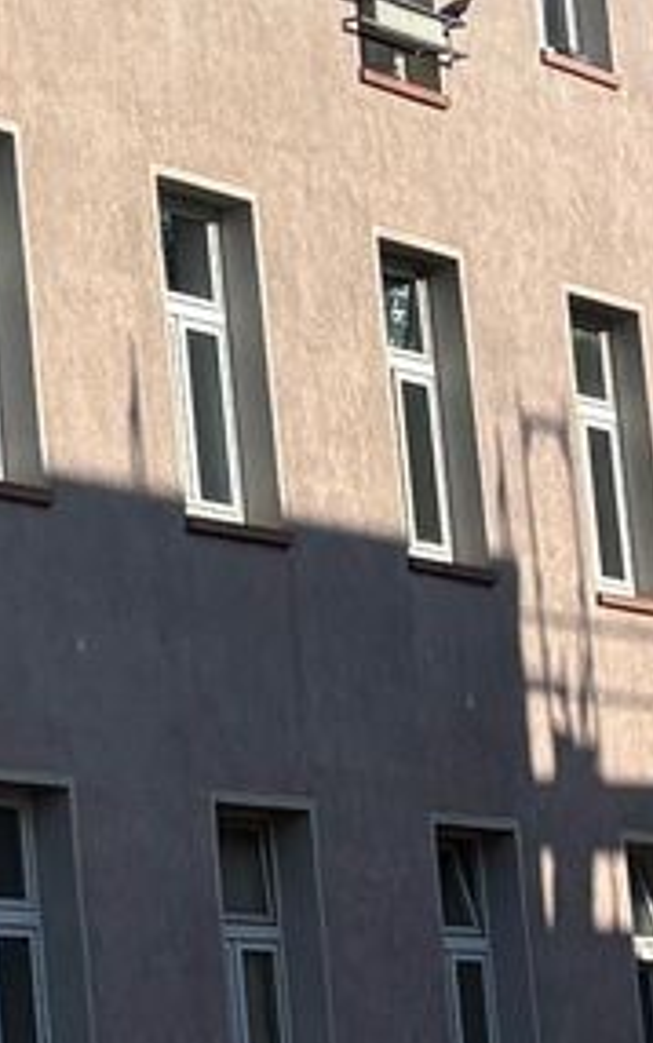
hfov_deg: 6.3
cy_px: 51
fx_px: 5262
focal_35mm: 185
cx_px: -1503
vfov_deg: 11.2
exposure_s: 1/6329
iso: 50
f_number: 1.6
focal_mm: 5.96
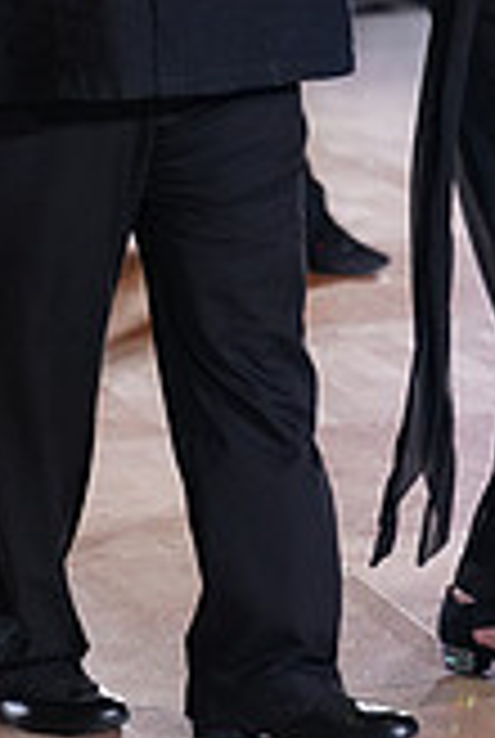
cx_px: 272
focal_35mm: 311
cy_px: -180
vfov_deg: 6.6
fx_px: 6387
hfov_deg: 4.4
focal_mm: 88
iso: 1250
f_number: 2.8
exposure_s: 1/320
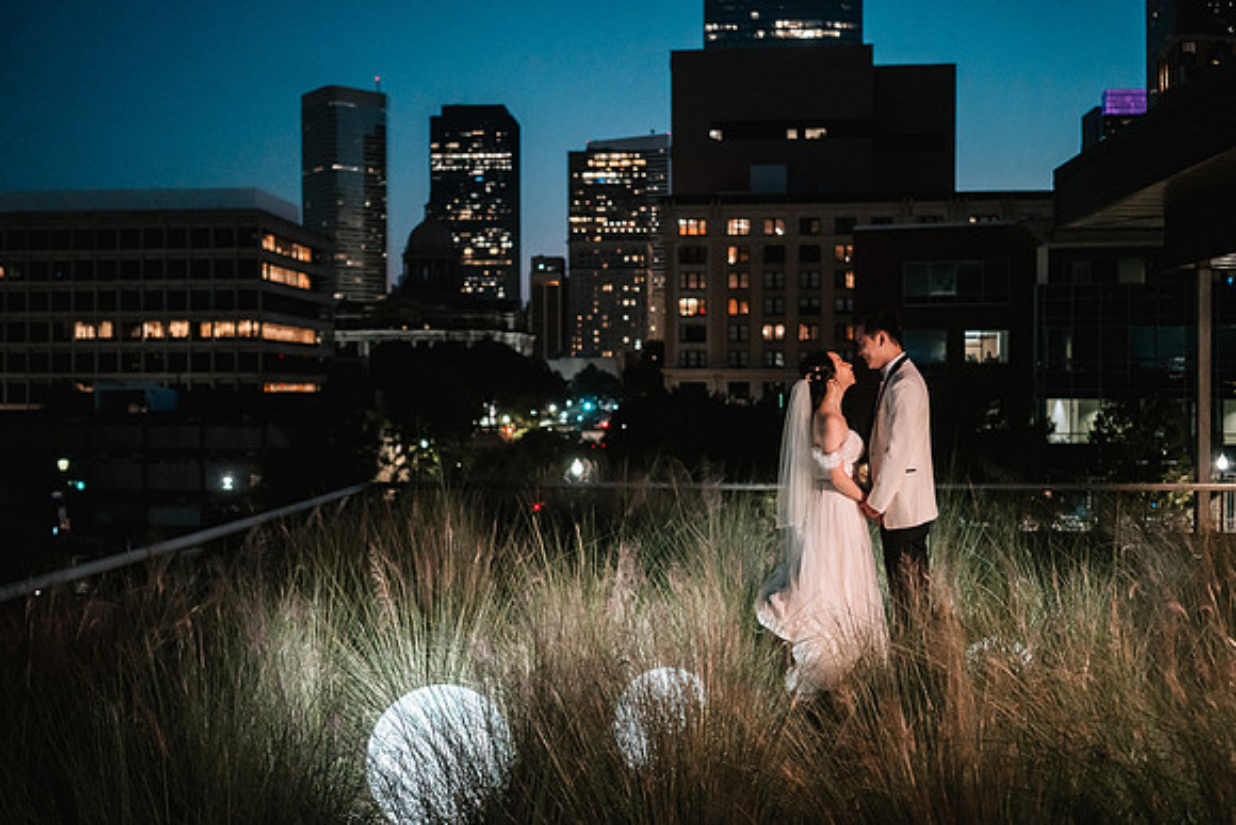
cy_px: 412
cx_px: 618
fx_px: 1236
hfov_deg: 53.1
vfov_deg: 36.9
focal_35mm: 36
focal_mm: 35
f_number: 2.8
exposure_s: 1/125
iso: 3200
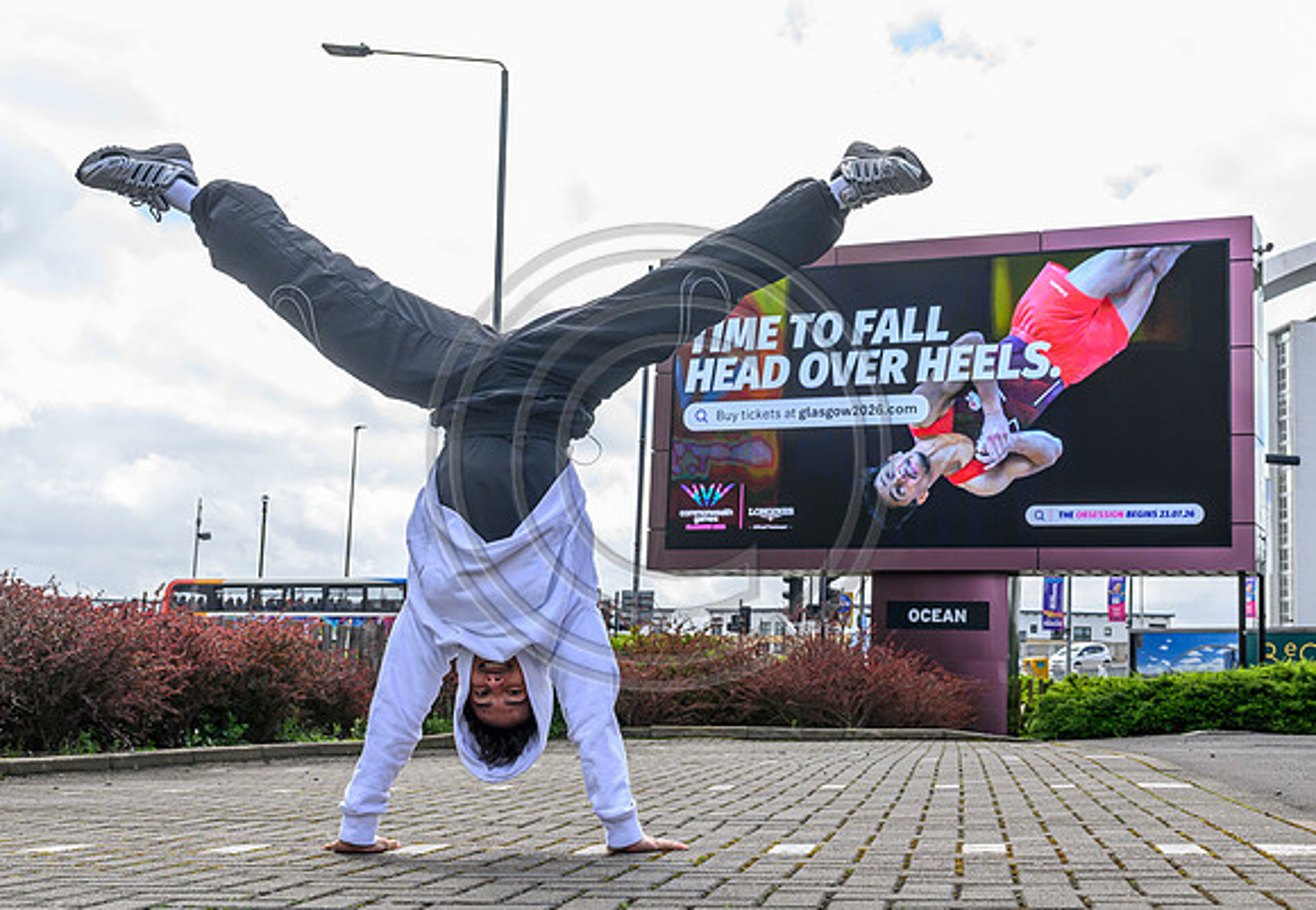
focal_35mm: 47
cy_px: 447
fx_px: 1748
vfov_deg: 29.2
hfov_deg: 41.0
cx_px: 819
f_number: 6.3
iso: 500
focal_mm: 34.5
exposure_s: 1/1000
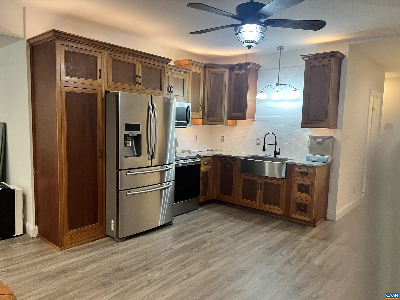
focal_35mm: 26
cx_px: 200
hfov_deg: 67.3
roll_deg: -0.6
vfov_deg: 53.1
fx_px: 300
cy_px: 150
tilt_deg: -4.8
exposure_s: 1/60
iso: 200
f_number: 1.5
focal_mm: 5.7
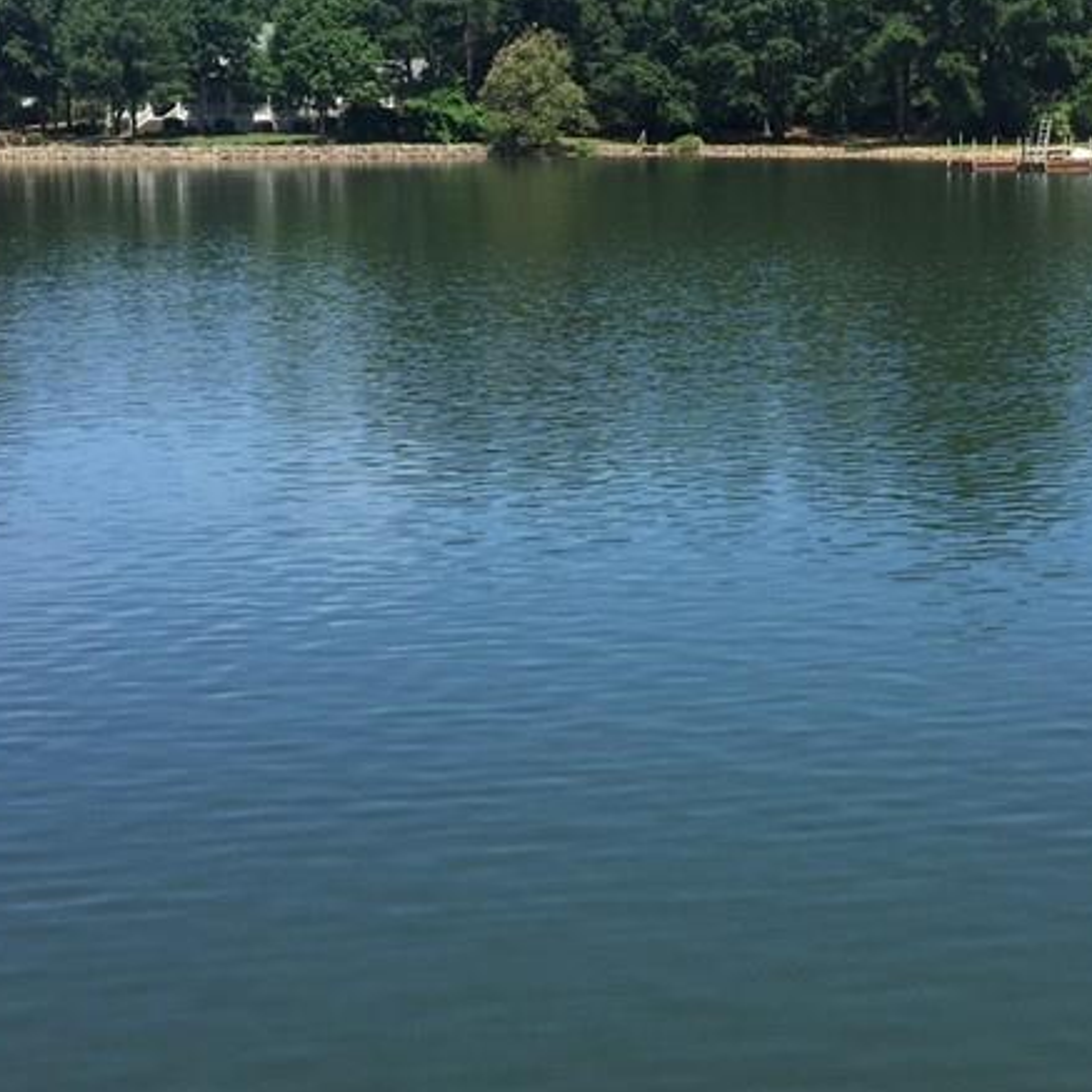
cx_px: 727
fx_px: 2141
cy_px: 382
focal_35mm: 60
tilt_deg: -5.6
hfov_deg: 28.4
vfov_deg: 28.5
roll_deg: +0.5
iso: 32
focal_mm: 4.15
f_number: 2.2
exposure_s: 1/1412
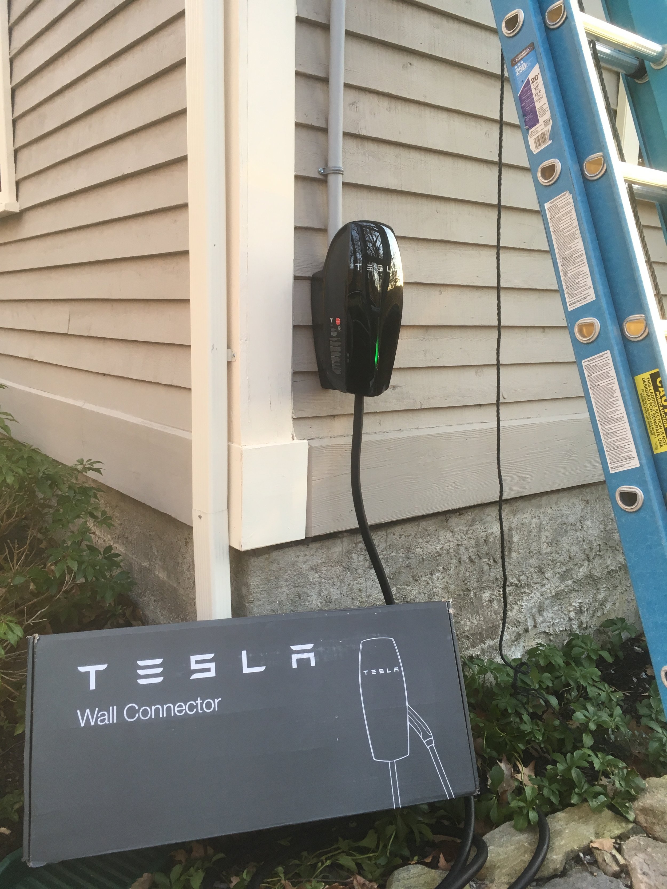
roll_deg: -0.6
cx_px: 334
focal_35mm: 29
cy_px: 444
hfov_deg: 48.2
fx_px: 745
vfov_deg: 61.7
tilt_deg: -9.6
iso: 25
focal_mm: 4.15
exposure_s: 1/30
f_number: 2.2
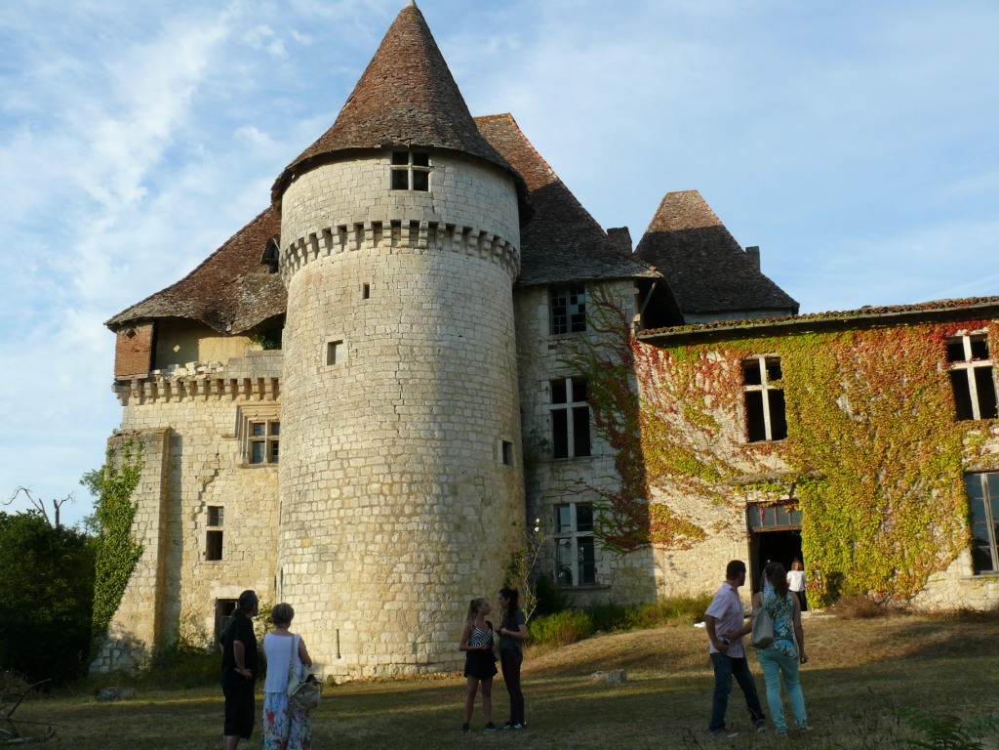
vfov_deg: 40.7
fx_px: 1010
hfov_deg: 52.6
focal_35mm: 35
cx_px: 500
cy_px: 375
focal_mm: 7.4
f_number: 5.6
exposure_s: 1/250
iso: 100
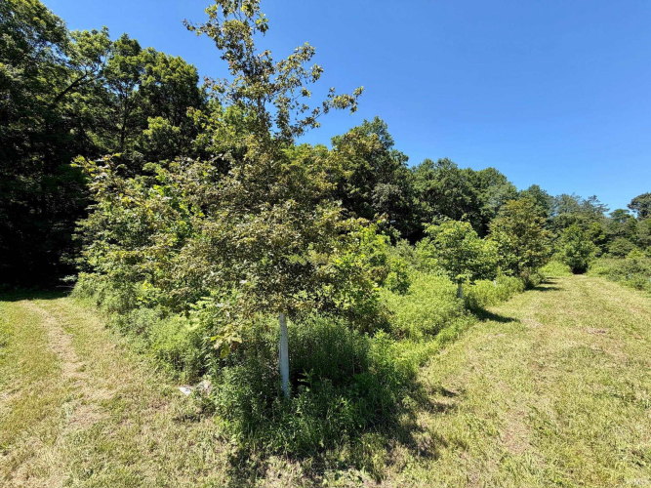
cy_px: 244
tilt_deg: +3.6
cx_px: 326
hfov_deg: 102.1
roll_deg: +0.5
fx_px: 263
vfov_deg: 85.7
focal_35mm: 14
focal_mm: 2.22
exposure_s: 1/709
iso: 40
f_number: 2.2
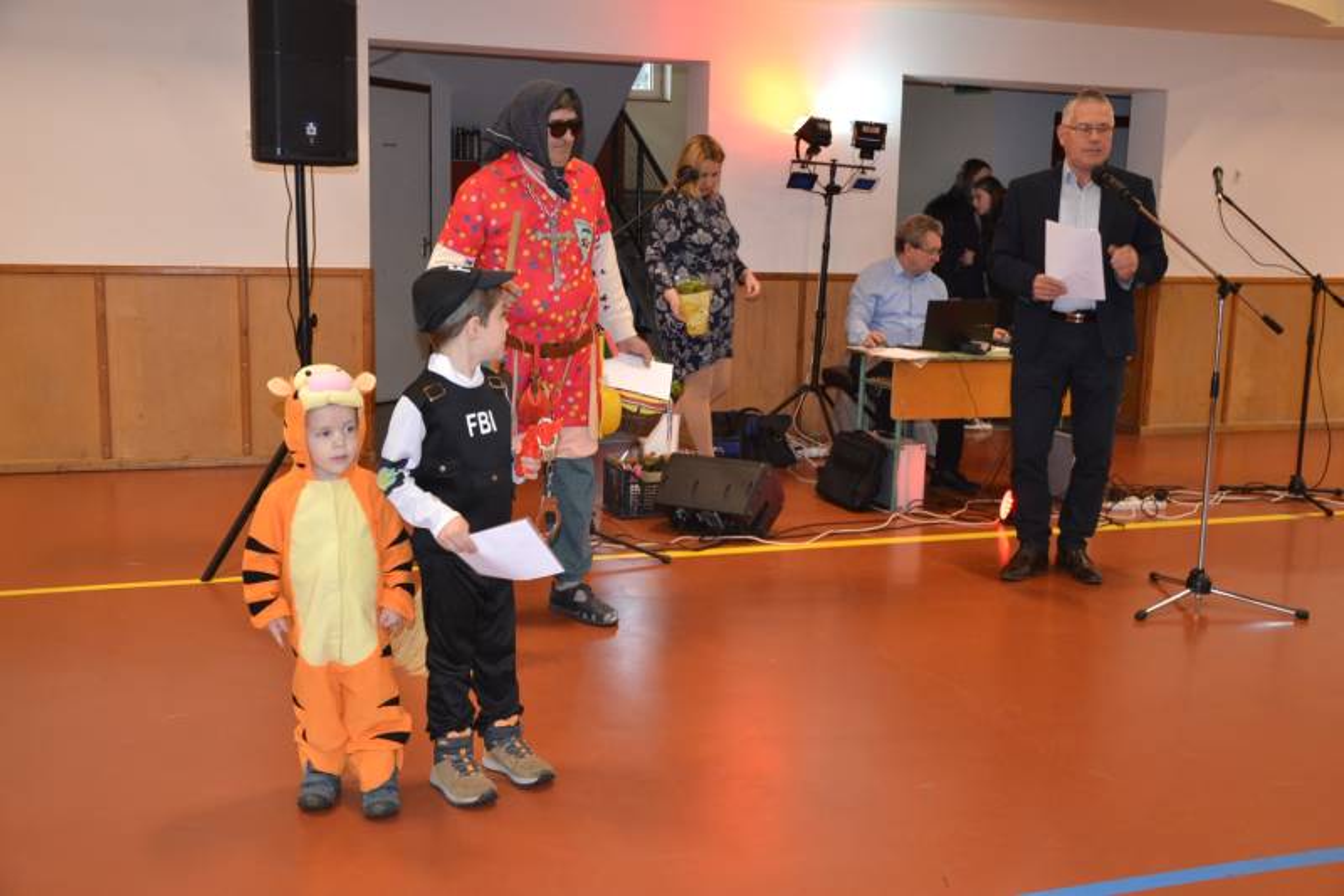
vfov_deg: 35.5
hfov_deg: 51.3
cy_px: 448
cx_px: 672
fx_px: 1400
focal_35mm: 38
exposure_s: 1/60
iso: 1100
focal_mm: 25
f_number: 4
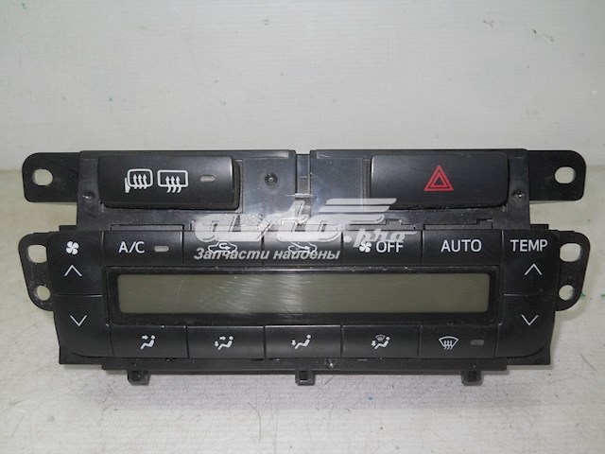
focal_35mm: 41
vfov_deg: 35.1
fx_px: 717
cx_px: 302
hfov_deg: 45.8
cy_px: 227
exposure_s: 1/30
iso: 80
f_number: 5.5
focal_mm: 6.72
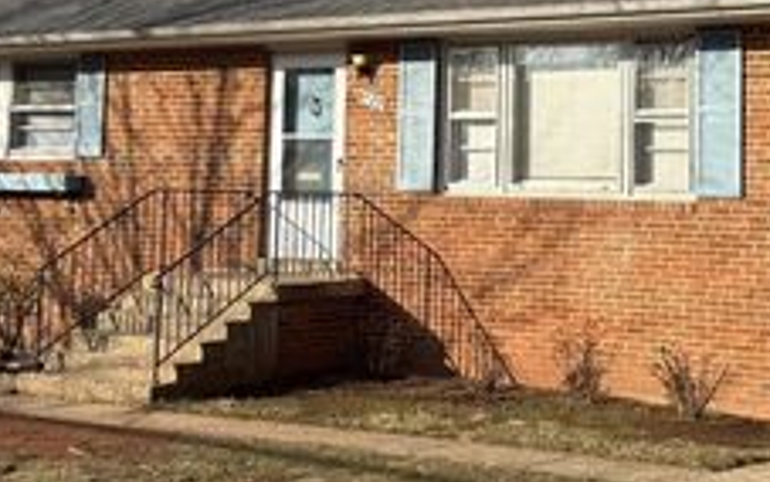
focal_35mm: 56
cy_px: -70
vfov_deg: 21.7
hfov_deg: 36.2
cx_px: 451
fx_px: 1175
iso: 80
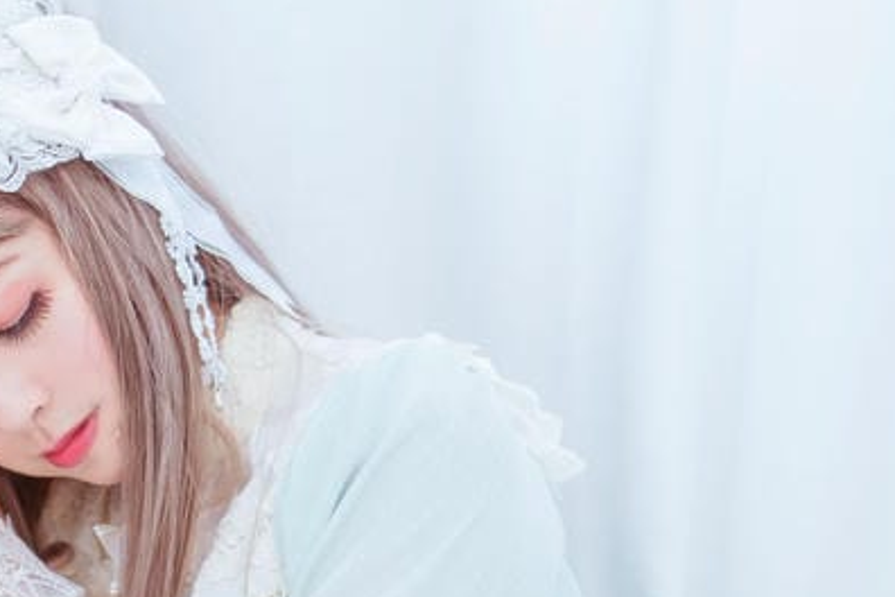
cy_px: 555
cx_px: 147
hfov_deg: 19.0
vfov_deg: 12.8
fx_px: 2635
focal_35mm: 106
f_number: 2
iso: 250
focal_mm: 35
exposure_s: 1/250
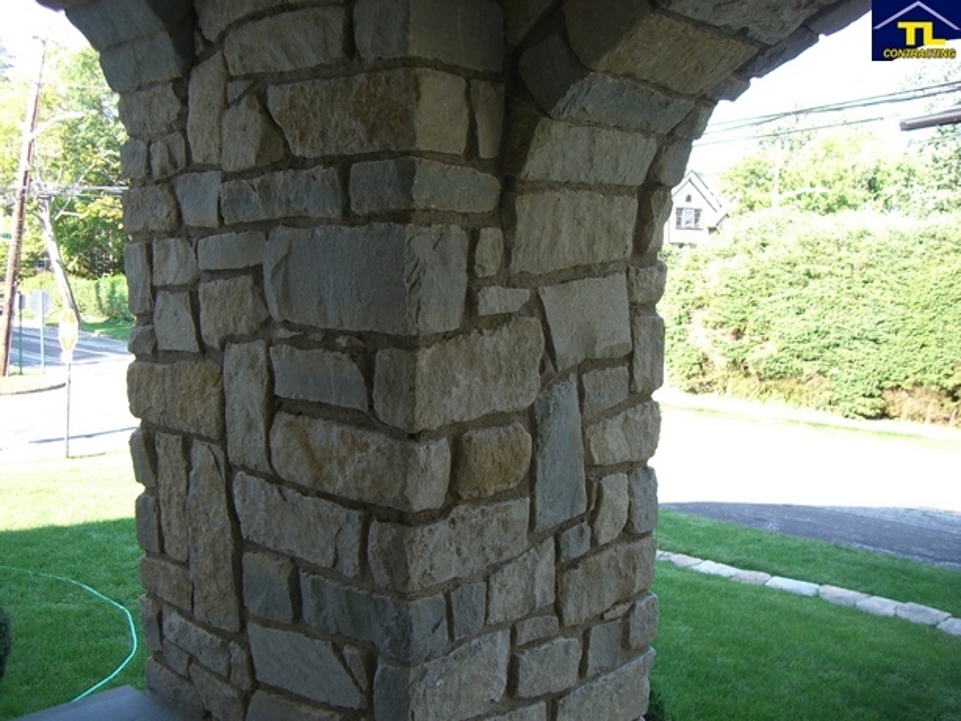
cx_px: 480
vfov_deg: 37.7
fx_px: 1055
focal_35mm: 38
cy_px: 360
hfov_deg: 49.0
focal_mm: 6.2
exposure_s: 1/100
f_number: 2.7
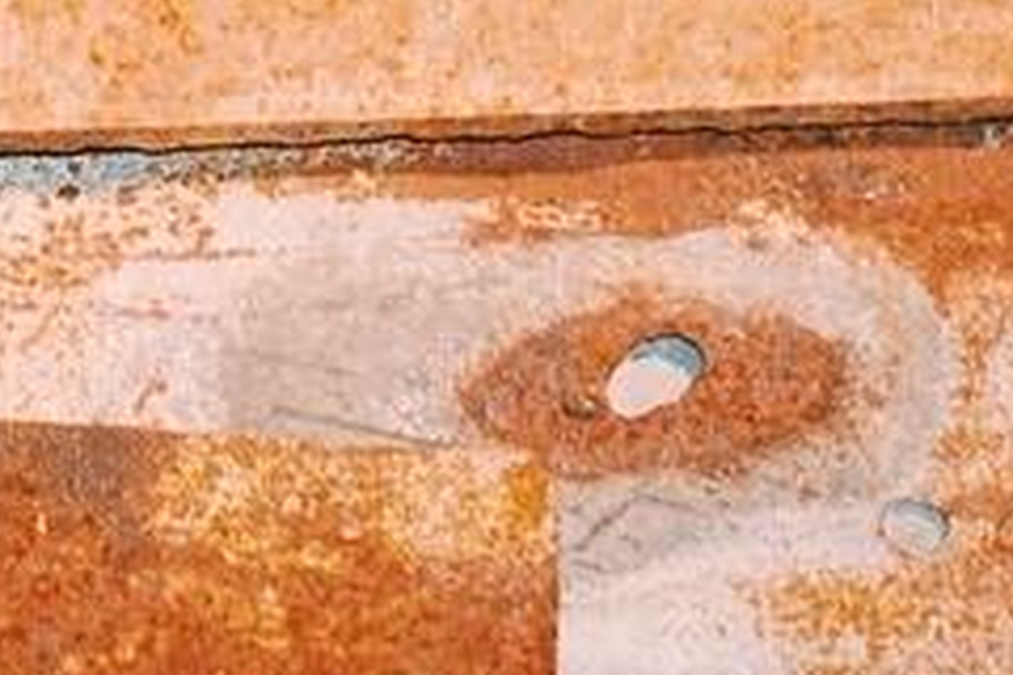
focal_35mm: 224
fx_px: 6306
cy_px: -53
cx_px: -485
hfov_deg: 9.0
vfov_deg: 6.1
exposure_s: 1/60
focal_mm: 35
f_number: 2.8
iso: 400
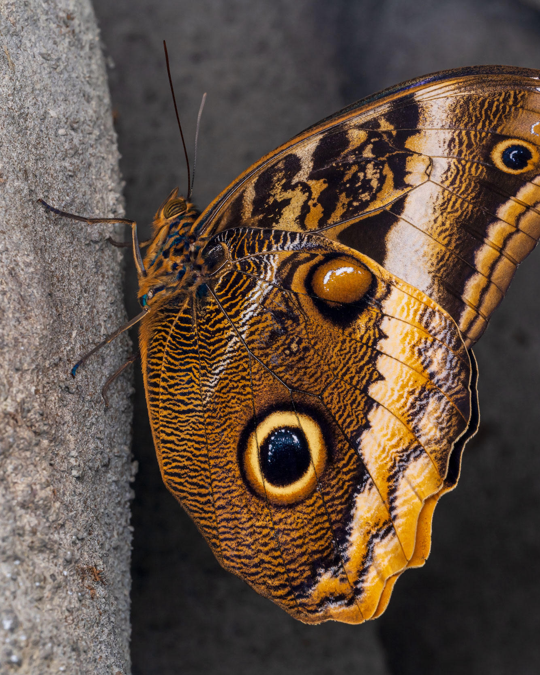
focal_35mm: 148
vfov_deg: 13.0
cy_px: 338
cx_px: 334
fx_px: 2957
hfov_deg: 10.4
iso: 200
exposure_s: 1/200
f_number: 16
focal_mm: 105
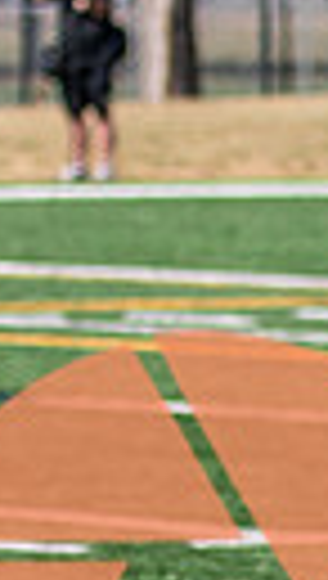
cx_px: 1159
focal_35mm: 631
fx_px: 9712
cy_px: 883
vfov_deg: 3.4
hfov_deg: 1.9
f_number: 2.8
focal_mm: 70
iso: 160
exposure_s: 1/3200
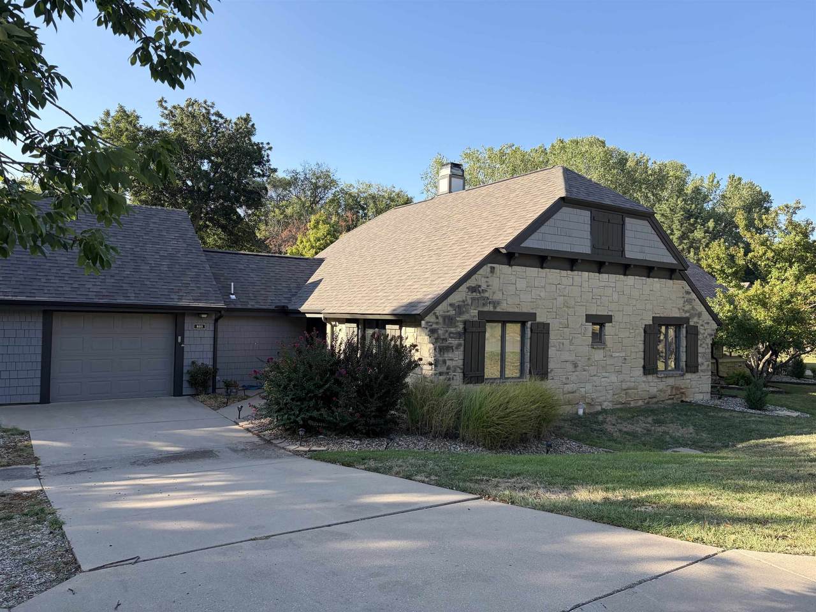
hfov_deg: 67.3
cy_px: 306
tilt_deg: +0.8
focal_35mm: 26
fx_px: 613
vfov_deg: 53.1
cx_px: 408
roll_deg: -0.4
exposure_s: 1/1175
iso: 50
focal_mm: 5.96
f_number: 1.6
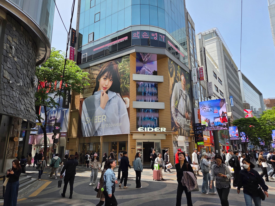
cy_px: 103
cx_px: 138
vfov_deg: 58.9
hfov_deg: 73.9
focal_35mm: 23
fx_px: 183
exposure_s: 1/3399
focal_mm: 5.4
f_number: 1.8
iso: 80
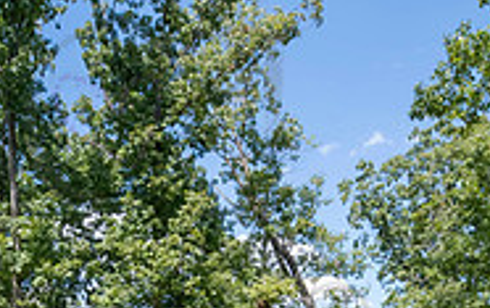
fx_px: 615
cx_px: 136
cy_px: 454
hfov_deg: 42.4
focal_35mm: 46
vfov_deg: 23.1
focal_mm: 14
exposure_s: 1/200
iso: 320
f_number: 10
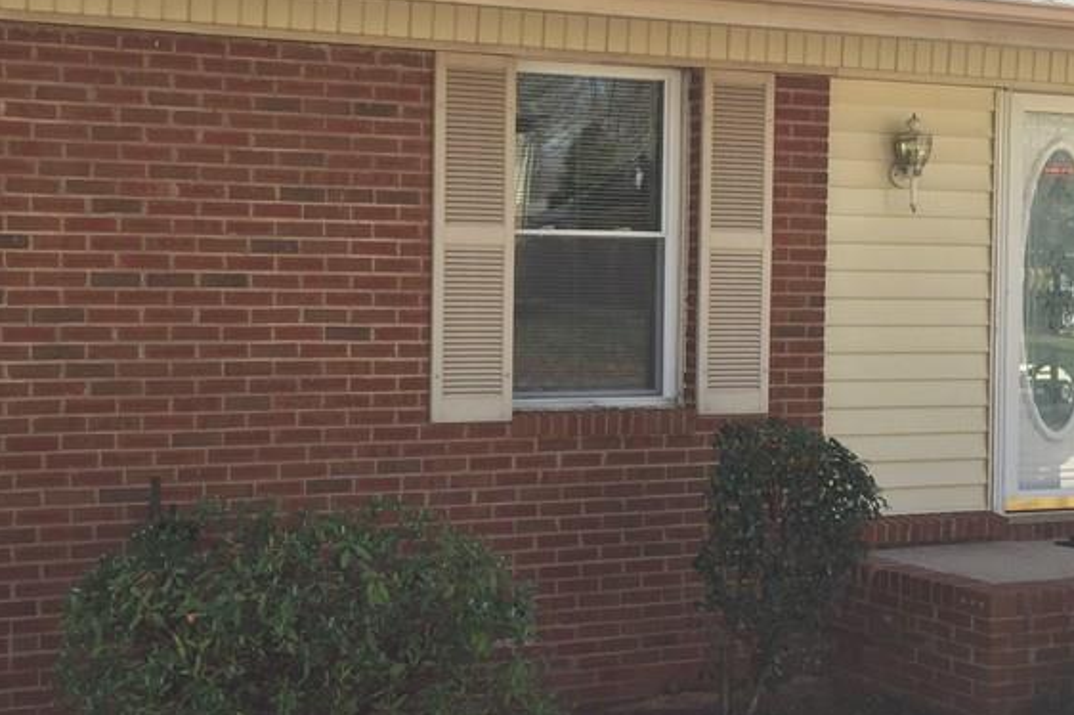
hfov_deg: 36.0
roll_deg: -0.7
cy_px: 358
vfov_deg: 24.6
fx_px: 1640
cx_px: 390
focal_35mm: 55
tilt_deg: -3.3
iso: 32
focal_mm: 4.15
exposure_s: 1/338
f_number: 2.2
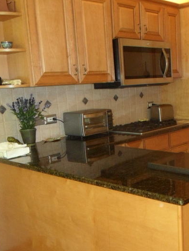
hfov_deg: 32.8
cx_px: 149
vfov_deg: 43.6
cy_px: 149
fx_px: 313
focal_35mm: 43
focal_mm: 3.6
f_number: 3.4
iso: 200
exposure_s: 1/30
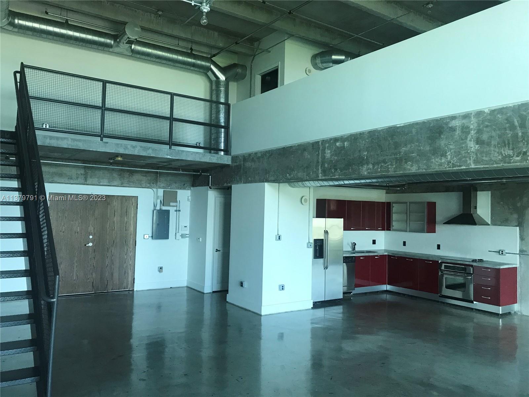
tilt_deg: +3.7
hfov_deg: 63.4
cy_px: 198
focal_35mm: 28
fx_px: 428
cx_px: 264
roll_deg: -0.8
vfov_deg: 49.7
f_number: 1.8
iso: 32
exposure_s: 1/30
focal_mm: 3.99
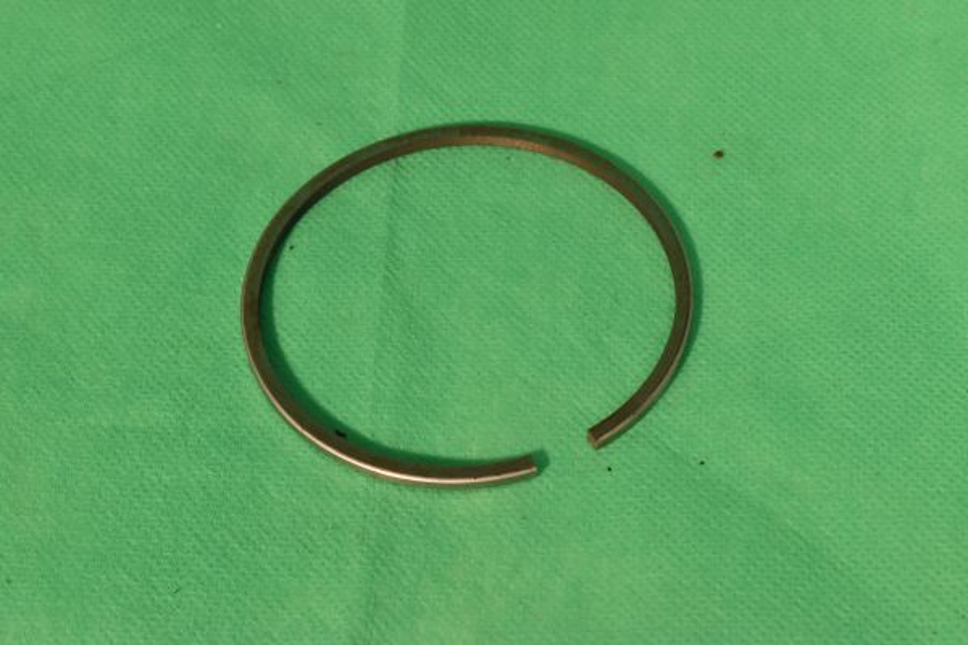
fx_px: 2218
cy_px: 322
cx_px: 484
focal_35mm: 82
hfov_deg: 24.6
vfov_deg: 16.6
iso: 3200
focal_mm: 55
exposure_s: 1/100
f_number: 18
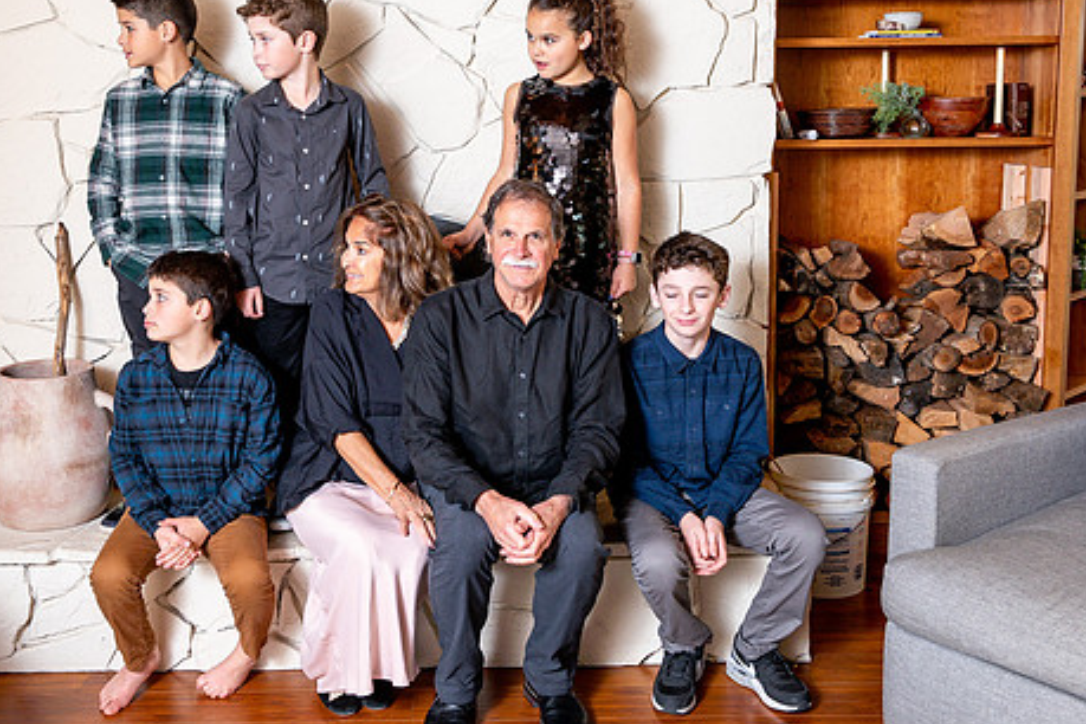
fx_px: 1297
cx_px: 485
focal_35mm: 43
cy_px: 276
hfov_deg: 45.4
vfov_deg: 31.1
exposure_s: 1/200
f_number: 5
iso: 500
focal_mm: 34
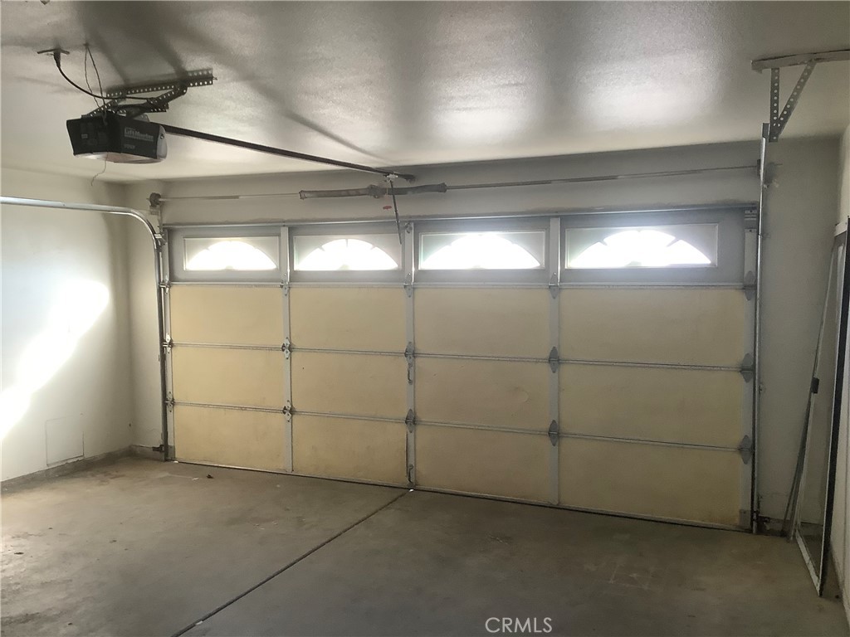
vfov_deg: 45.4
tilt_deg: -3.1
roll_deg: +3.0
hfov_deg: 58.4
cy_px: 318
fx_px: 761
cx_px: 425
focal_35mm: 31
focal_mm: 3.3
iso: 100
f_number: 2.4
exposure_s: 1/60
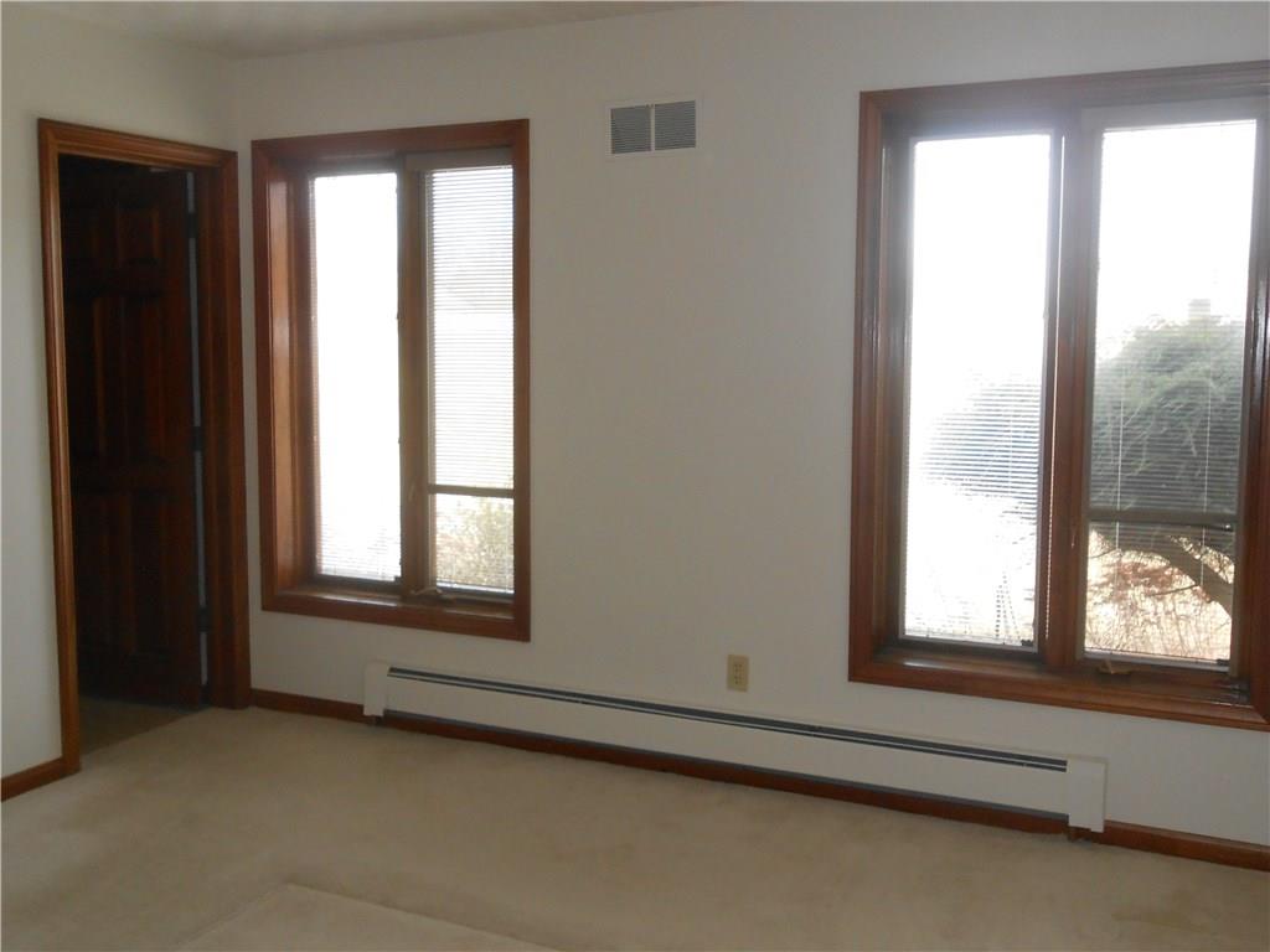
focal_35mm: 34
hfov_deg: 54.0
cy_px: 476
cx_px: 635
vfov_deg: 41.8
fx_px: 1247
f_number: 3.9
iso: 250
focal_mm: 6
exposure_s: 1/30
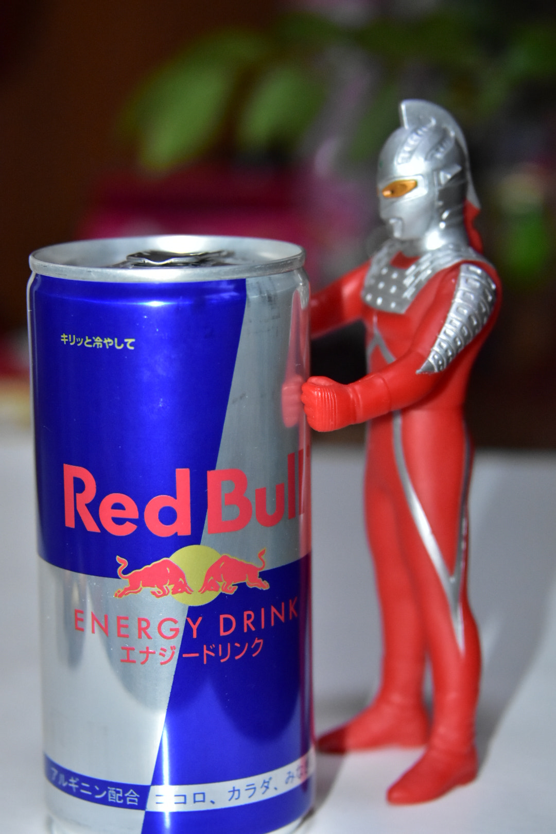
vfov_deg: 19.5
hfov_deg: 13.0
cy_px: 417
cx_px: 278
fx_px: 2432
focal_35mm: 105
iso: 2500
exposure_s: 1/200
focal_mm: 70
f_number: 5
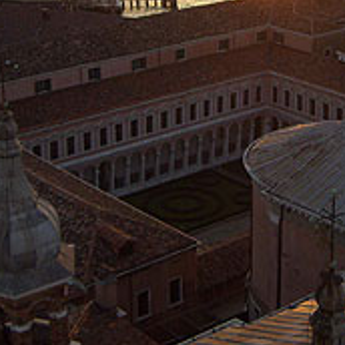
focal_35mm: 88
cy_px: 62
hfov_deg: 19.7
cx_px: 231
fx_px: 992
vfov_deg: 19.5
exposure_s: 1/500
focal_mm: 6.2
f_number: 2.7
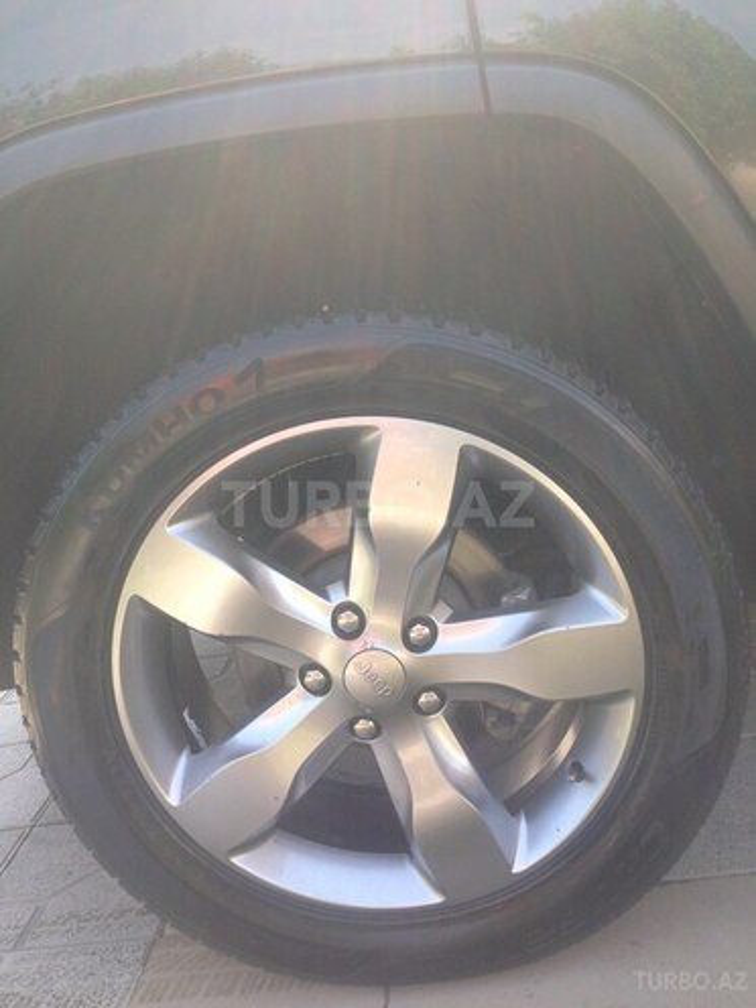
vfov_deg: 55.4
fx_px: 961
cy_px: 504
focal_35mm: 33
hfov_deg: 42.9
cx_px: 378
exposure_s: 1/308
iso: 50
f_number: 2.4
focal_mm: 4.12
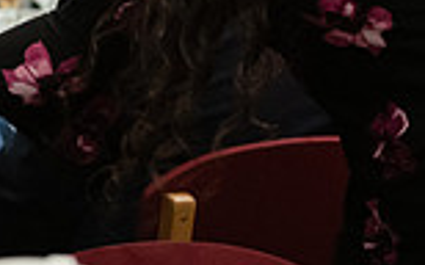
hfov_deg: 7.6
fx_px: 3113
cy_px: -170
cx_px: -331
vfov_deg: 4.8
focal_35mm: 269
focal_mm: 70
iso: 3200
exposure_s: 1/200
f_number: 3.2
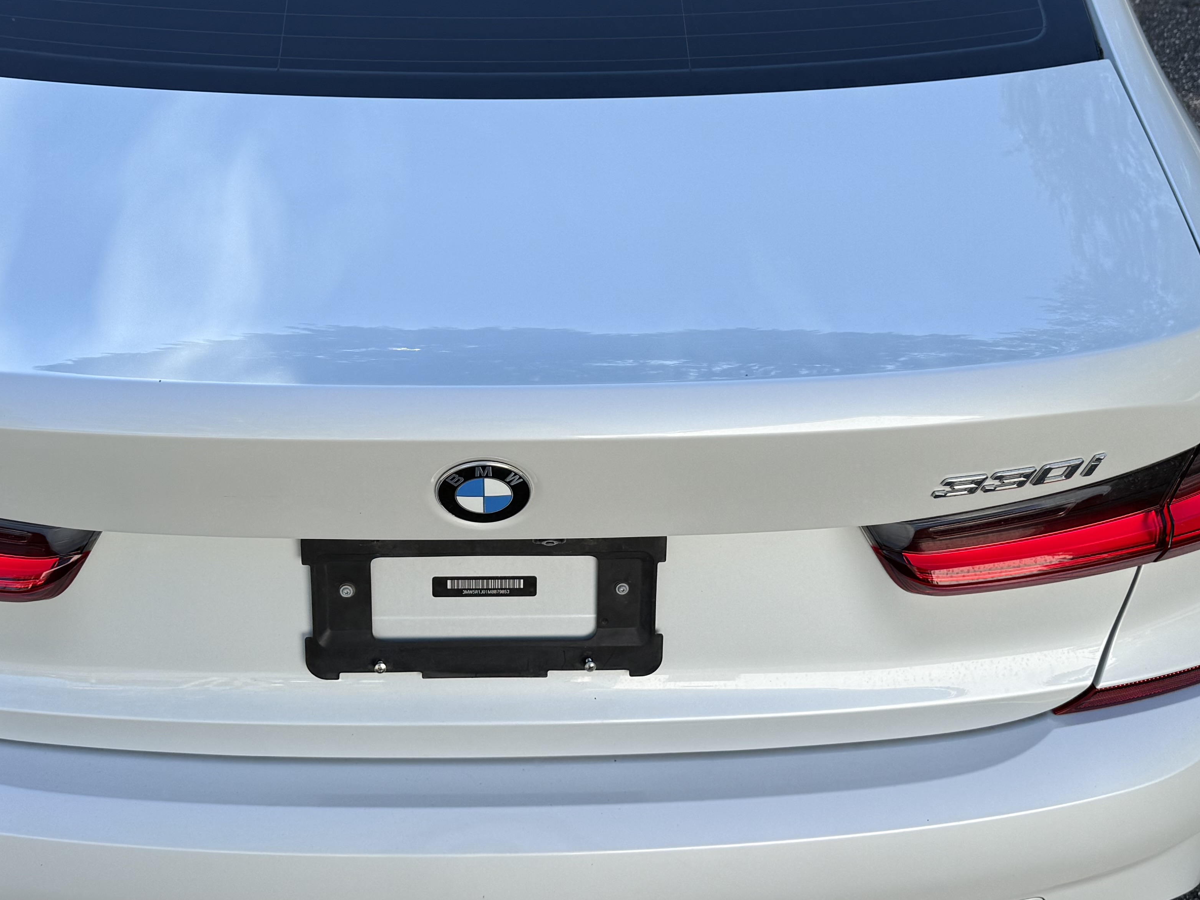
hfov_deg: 42.9
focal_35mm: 44
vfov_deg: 32.5
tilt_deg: -32.3
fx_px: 1525
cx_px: 532
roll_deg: -0.4
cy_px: 275
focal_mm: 6.76
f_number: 1.78
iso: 80
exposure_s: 1/1493
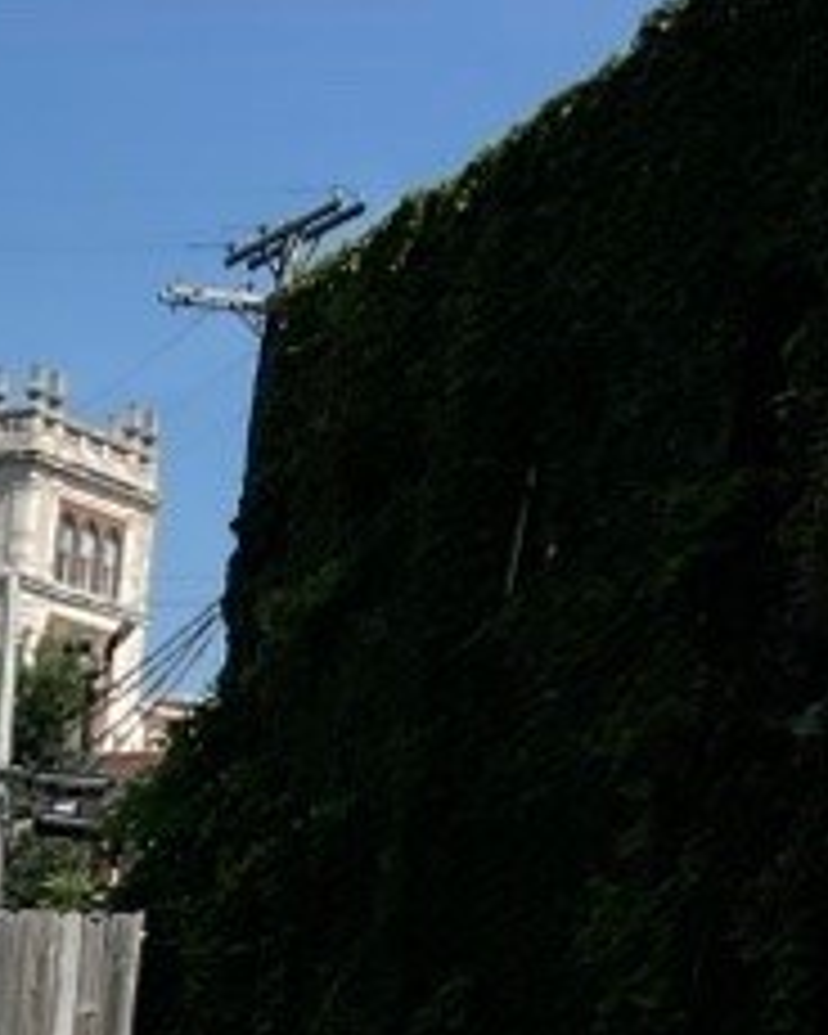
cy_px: 2102
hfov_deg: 11.3
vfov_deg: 13.3
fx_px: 3768
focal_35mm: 123
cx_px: -832
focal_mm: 3
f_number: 1.8
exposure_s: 1/3125
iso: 16
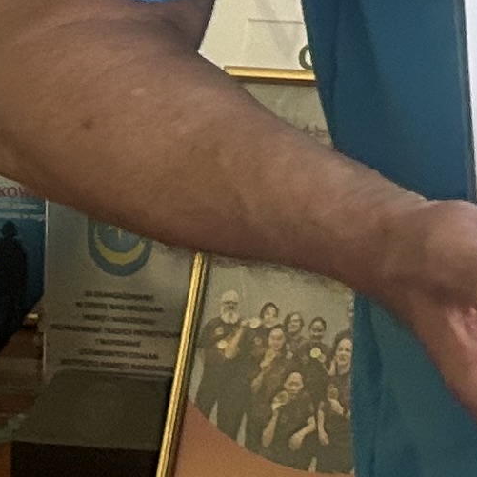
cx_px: 1299
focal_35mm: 185
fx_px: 2884
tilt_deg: -0.7
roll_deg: -0.2
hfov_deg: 8.3
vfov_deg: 8.7
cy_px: -589
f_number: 1.5
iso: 250
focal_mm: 5.7
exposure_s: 1/60
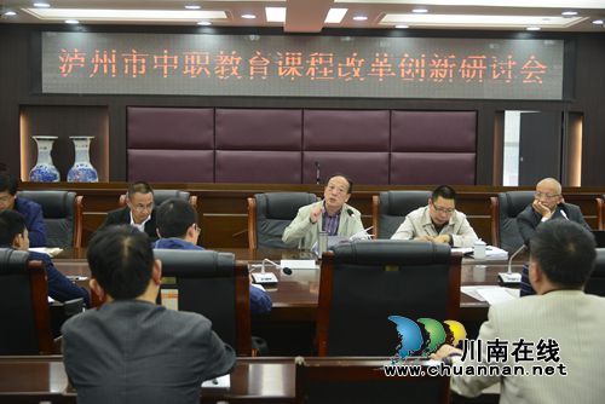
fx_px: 841
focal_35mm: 50
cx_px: 302
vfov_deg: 27.0
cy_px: 202
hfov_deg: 39.6
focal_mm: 50
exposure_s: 1/60
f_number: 4
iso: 800
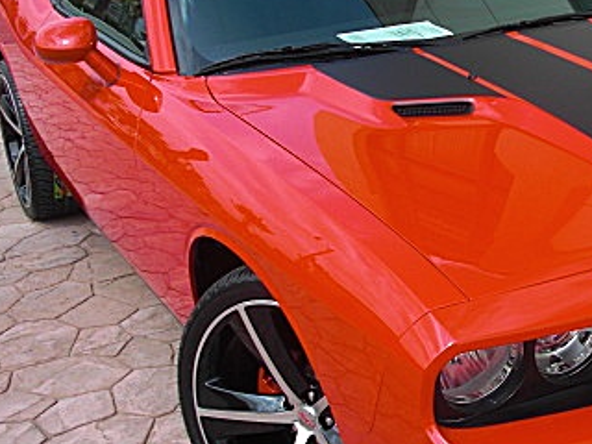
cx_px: 524
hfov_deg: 26.2
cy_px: 209
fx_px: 1231
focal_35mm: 72
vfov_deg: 20.4
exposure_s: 1/800
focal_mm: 6.3
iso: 50
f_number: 2.8
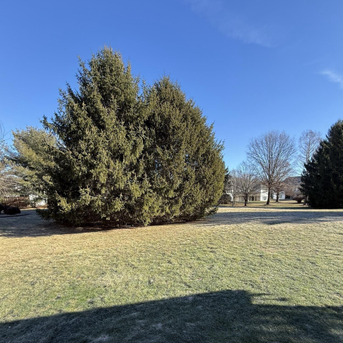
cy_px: 222
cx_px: 173
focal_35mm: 17
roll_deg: +0.9
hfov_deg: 84.0
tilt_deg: -5.7
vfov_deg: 81.8
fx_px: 191
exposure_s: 1/475
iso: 50
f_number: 2.2
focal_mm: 2.22
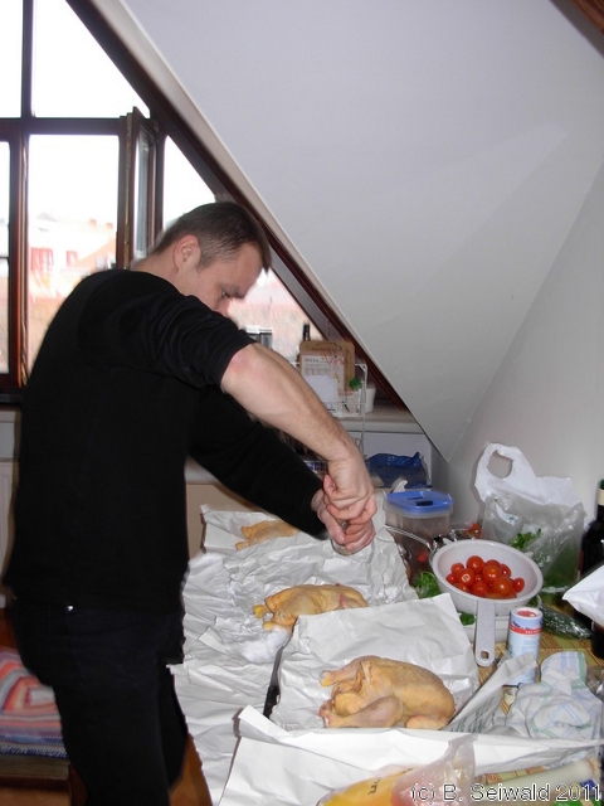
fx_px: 884
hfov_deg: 37.7
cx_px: 302
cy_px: 403
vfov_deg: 49.0
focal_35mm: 38
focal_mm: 6.3
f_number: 2.9
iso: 79
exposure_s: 1/22.6
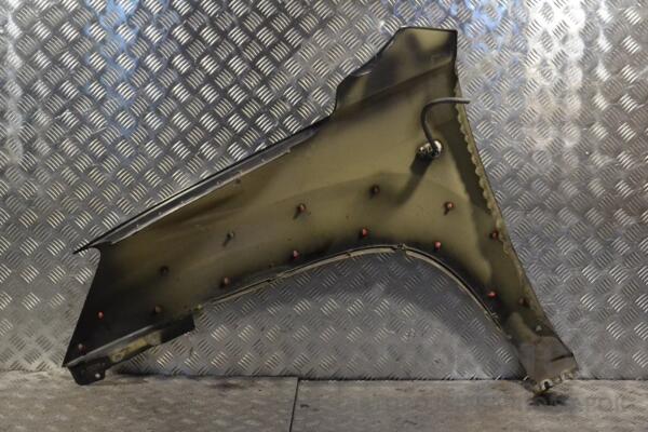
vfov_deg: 25.8
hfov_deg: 37.9
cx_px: 324
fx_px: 945
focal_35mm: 52
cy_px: 216
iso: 3200
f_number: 9
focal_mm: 35
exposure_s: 1/320
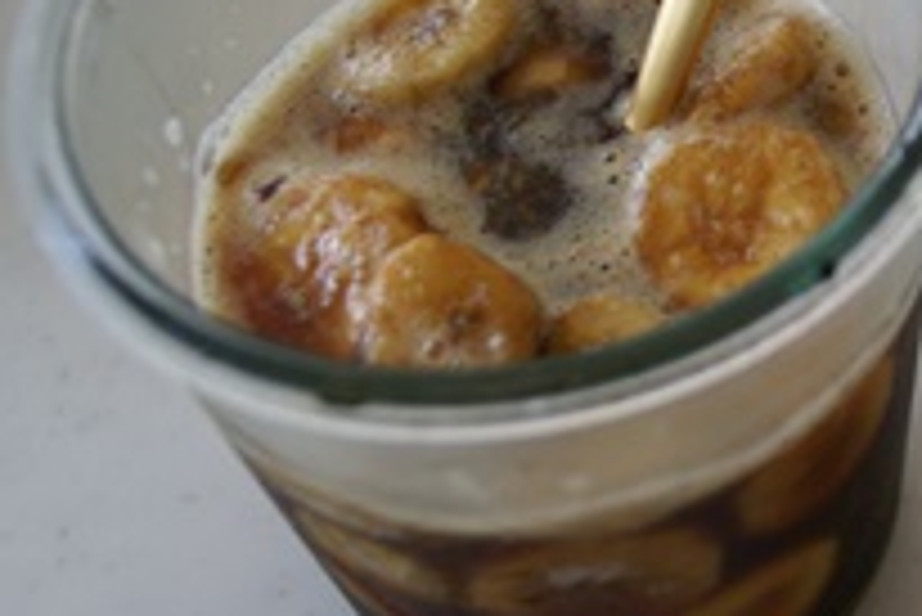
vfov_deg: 14.9
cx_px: 819
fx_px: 2358
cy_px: 333
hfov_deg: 21.7
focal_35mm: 92
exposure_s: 1/40
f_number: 4
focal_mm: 28
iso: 400
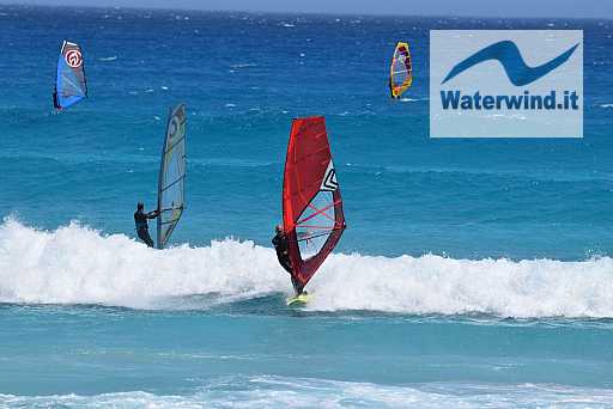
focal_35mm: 450
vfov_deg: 3.1
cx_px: 306
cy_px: 204
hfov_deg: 4.6
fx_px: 7667
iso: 200
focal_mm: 300
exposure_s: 1/1000
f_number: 8
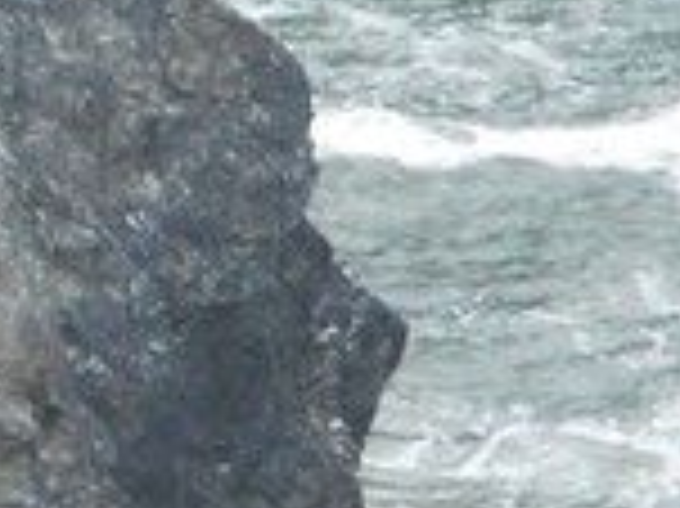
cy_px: 1137
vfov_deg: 2.8
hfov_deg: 3.8
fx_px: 10285
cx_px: -459
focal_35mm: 524
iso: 80
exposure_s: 1/80
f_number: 5.5
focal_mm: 17.6
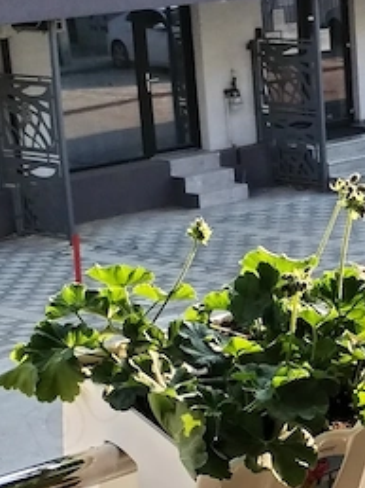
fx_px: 2112
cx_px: 446
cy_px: 407
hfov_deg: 9.7
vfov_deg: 13.1
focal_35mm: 150
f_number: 1.8
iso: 100
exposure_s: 1/520
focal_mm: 4.75
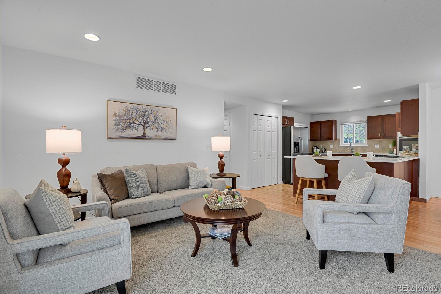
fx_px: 208
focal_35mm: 17
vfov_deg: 70.4
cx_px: 220
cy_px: 147
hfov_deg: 93.3
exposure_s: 1.6
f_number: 8
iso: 250
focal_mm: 17
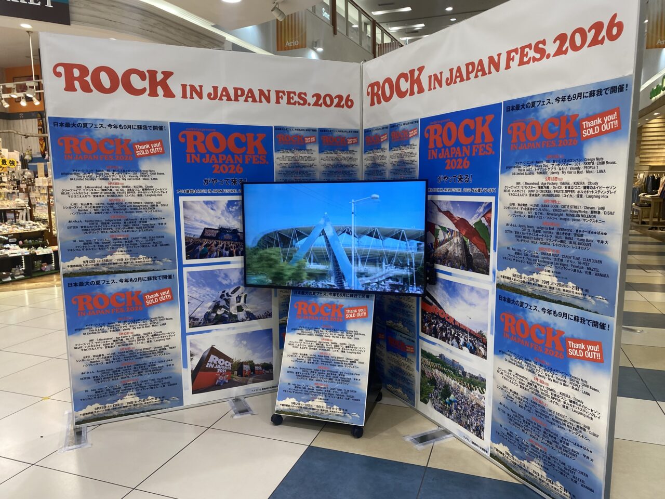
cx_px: 332
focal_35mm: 26
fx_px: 499
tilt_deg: -10.6
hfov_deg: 67.3
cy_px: 250
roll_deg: -0.1
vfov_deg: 53.1
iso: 64
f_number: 1.8
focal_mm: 4.25
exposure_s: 1/100
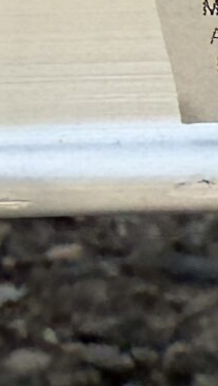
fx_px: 1826
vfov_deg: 11.7
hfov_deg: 5.3
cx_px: 1090
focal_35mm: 178
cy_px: -122
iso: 40
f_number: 2.2
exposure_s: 1/688
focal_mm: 2.22
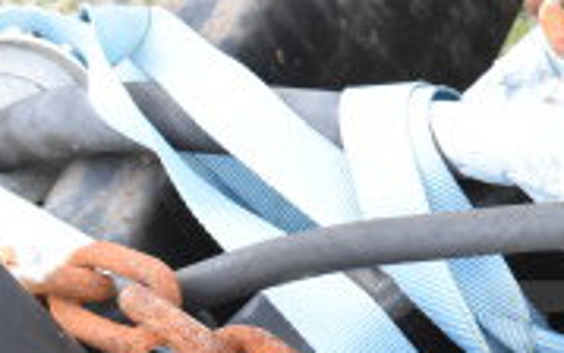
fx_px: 2721
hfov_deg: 11.4
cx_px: 841
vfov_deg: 7.4
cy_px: 181
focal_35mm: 177
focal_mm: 34
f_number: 11
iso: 6400
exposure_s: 1/500
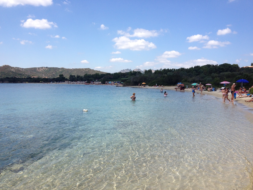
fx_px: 256
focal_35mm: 35
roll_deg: -0.3
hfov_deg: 52.6
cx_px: 126
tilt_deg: -5.7
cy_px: 95
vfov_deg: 40.7
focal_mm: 4.28
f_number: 2.4
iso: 50
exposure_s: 1/1672
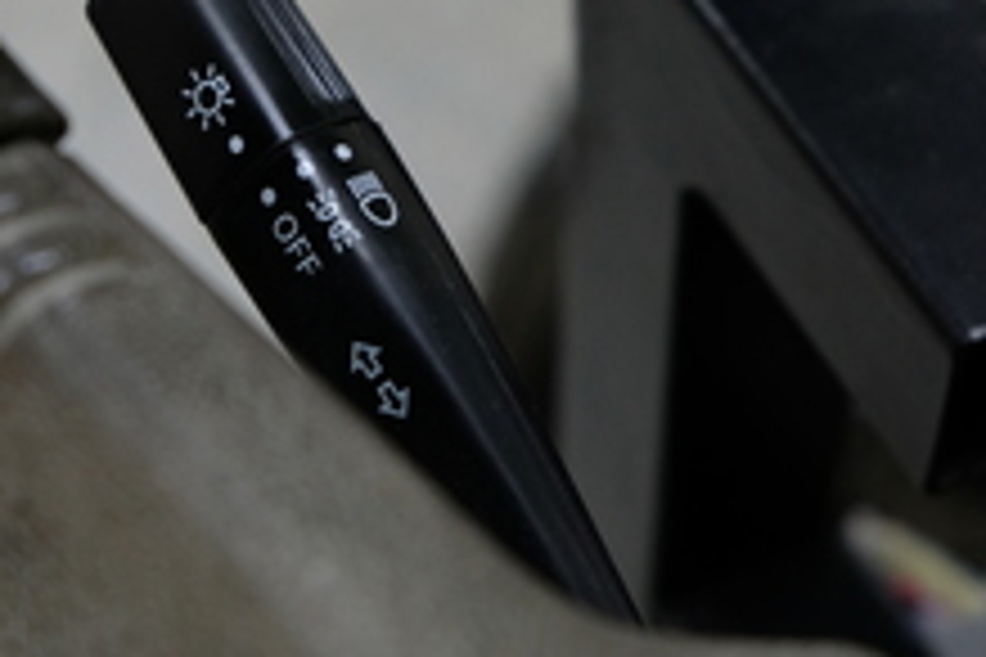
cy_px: 178
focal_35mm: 117
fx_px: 3204
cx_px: 302
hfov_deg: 17.4
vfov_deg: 11.7
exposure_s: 1/180
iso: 1600
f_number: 4
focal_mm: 42.5
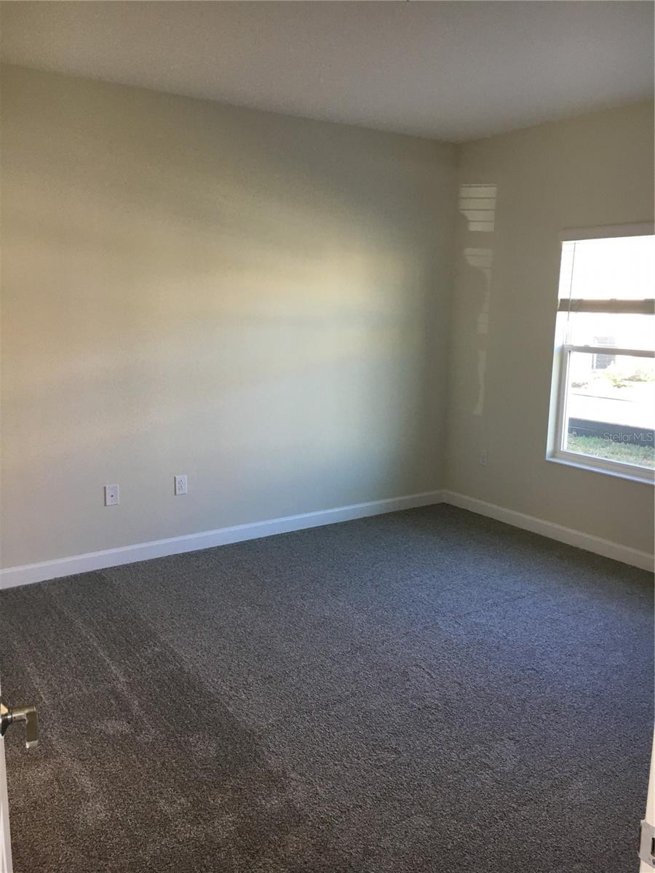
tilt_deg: -10.3
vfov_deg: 61.7
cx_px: 328
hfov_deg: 48.2
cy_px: 436
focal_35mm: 29
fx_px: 732
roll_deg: -1.8
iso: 40
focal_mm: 4.15
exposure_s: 1/30
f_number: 2.2
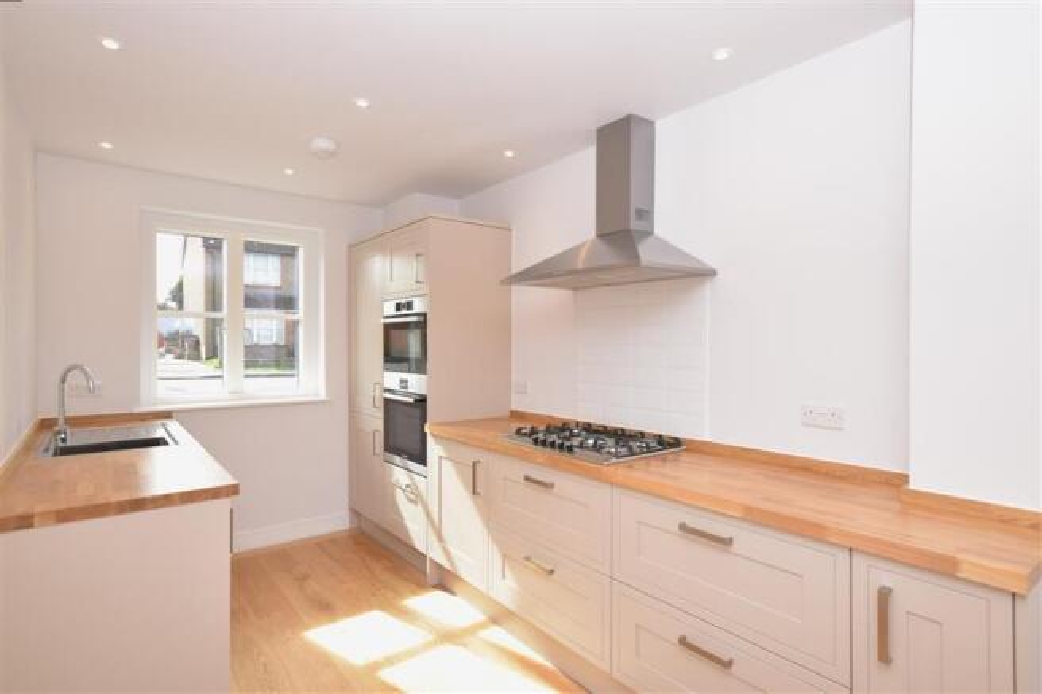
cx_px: 521
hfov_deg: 90.0
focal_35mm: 18
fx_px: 521
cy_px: 347
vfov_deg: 67.4
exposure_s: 1/200
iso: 500
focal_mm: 12
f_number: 7.1
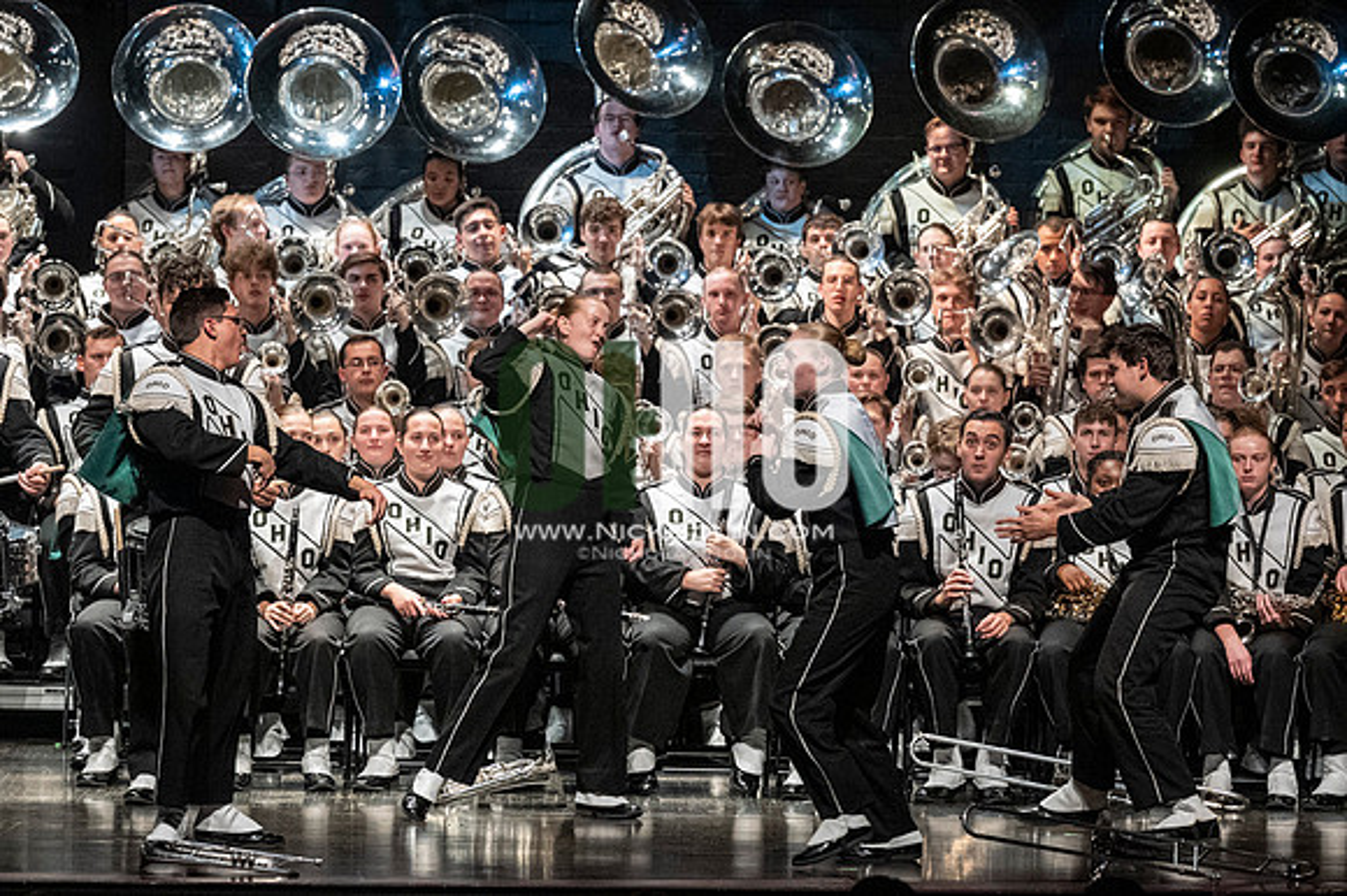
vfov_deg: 6.3
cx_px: 674
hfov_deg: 9.5
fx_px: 8114
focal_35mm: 217
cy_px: 448
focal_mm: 145
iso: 4000
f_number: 4
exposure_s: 1/500
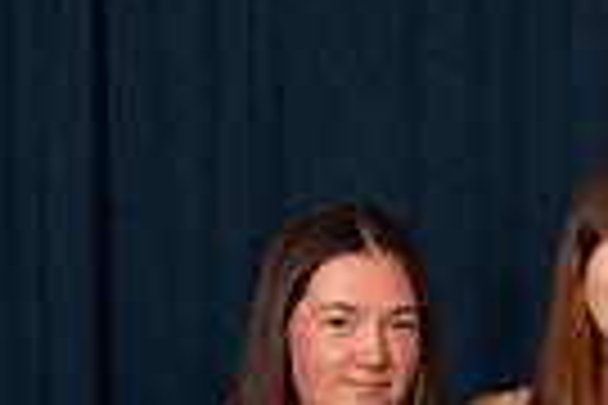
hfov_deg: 9.0
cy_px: 762
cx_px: 971
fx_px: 3749
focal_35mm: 222
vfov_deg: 6.1
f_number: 5.6
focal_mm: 45
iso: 125
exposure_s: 1/250
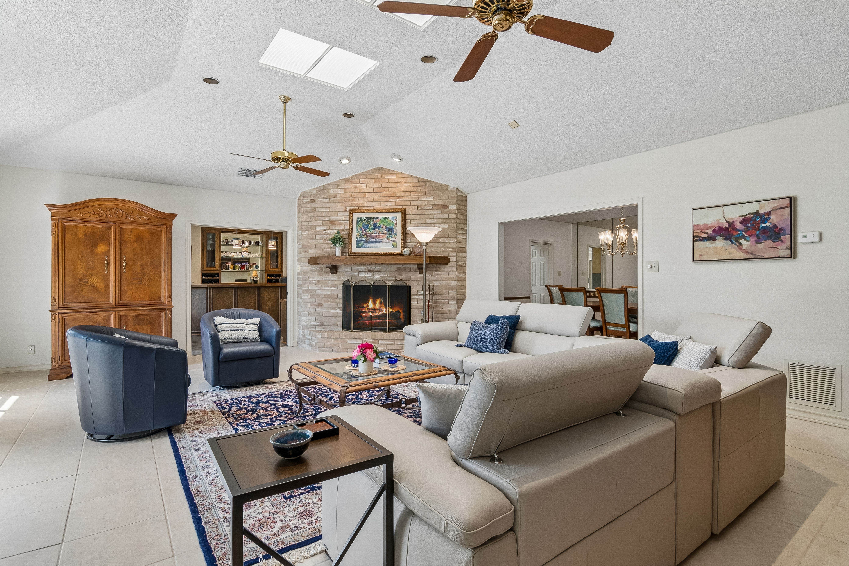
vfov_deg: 70.4
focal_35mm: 17
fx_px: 401
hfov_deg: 93.3
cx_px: 424
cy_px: 283
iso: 320
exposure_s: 1/80
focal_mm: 11.5
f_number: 8
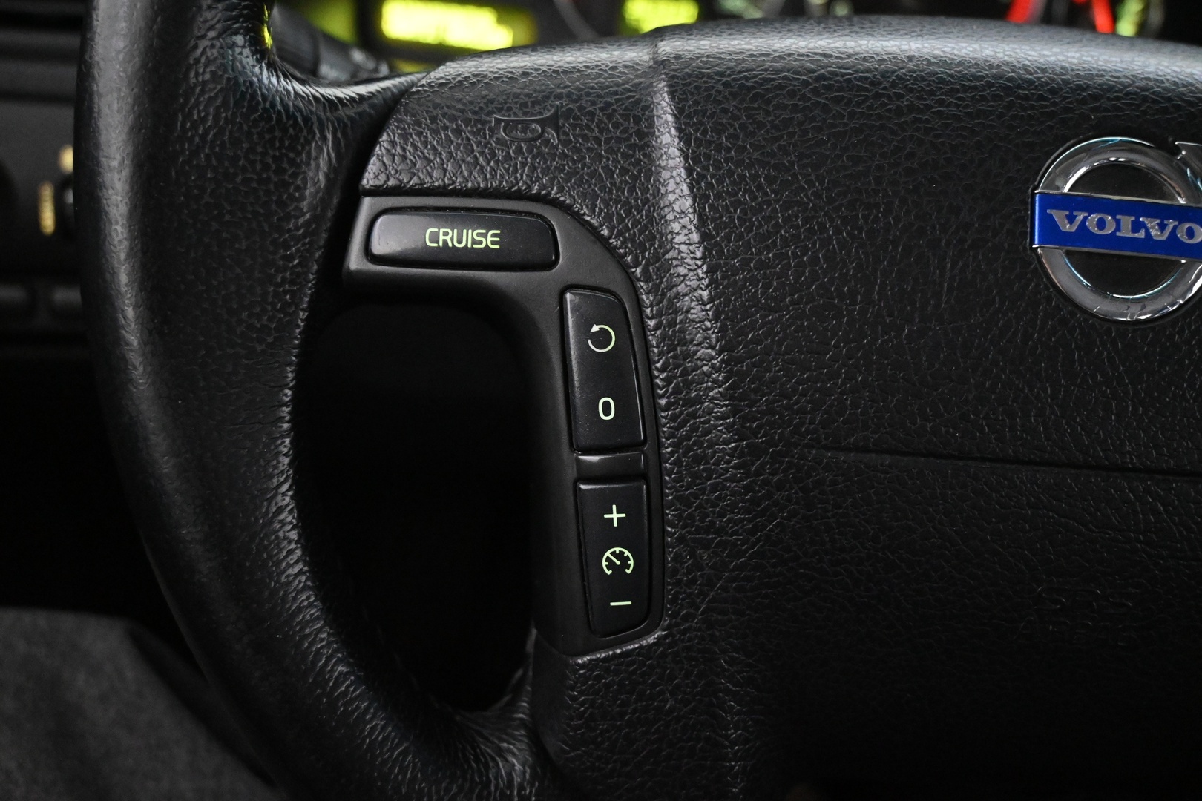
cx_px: 601
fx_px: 1077
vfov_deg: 40.8
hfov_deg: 58.3
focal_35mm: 32
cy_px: 400
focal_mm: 21.5
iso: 8000
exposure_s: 1/30
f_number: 4
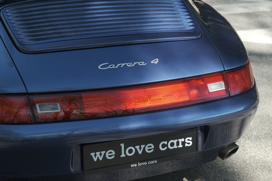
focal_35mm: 78
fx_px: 589
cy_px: 91
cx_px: 129
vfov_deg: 17.5
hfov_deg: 26.0
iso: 400
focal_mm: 42.5
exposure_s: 1/250
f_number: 4
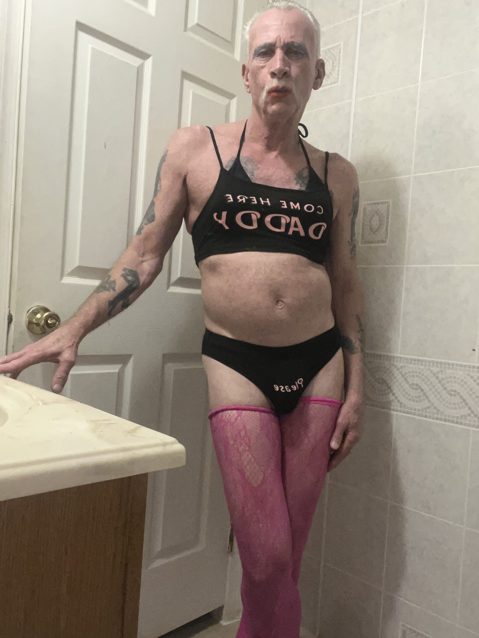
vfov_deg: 60.0
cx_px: 240
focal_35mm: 30
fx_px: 554
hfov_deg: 46.8
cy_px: 319
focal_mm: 2.71
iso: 320
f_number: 2.2
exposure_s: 1/40
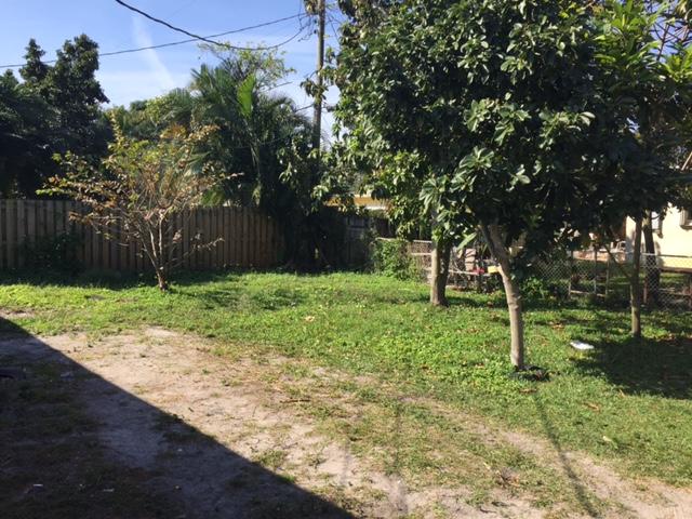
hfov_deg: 61.7
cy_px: 260
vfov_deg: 48.2
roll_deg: -1.9
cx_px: 346
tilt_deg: -6.2
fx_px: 580
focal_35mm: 29
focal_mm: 4.15
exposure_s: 1/1014
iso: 32
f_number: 2.2
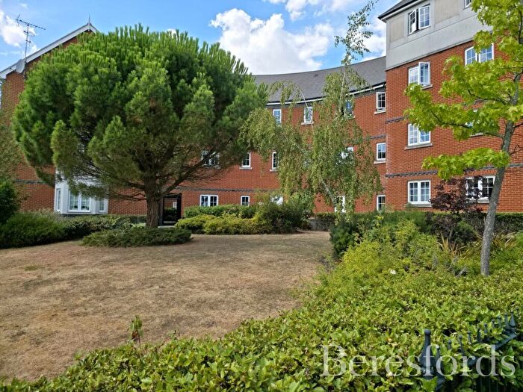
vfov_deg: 58.9
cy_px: 196
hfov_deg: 73.9
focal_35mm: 23
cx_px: 262
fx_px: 347
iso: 12
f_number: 1.7
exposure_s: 1/515
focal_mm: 6.3
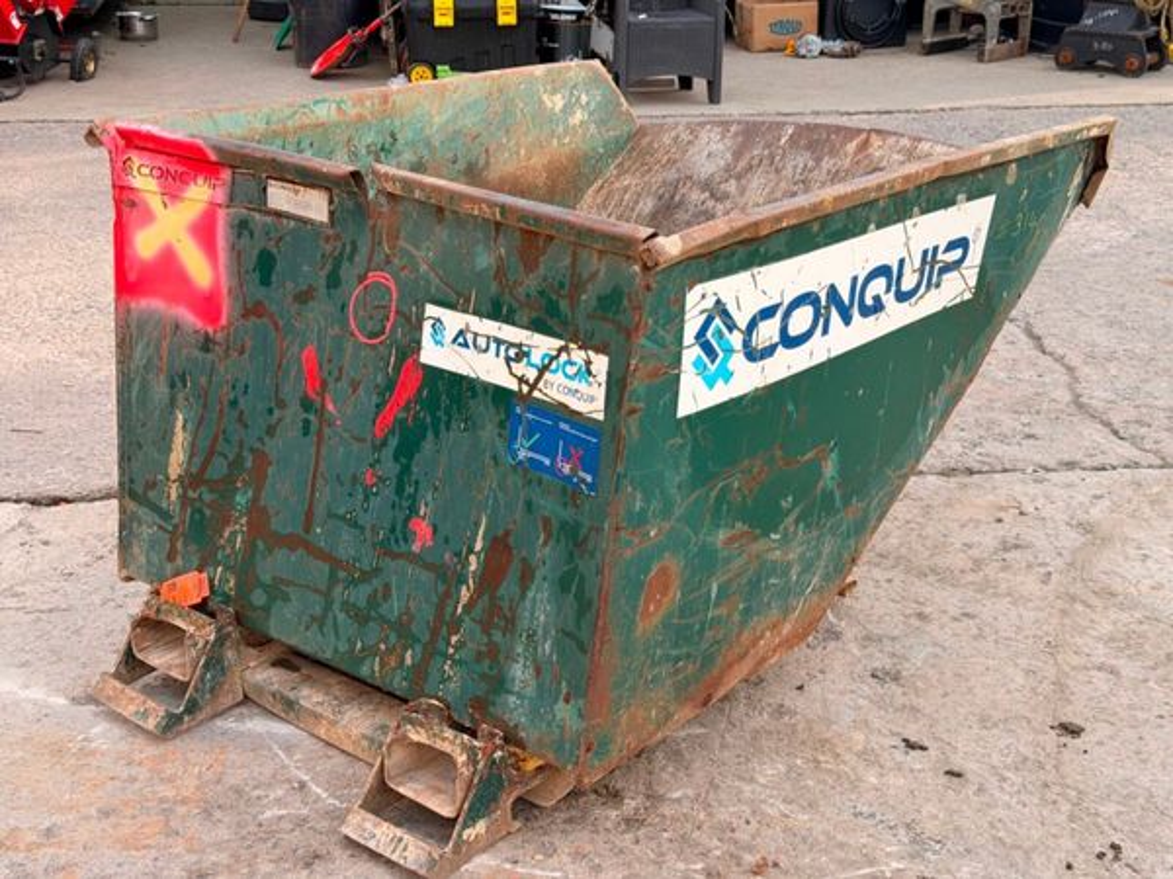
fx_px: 1627
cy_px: 440
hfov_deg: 39.7
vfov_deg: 30.3
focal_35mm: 48
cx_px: 586
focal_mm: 6.76
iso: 64
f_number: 1.78
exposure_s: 1/268
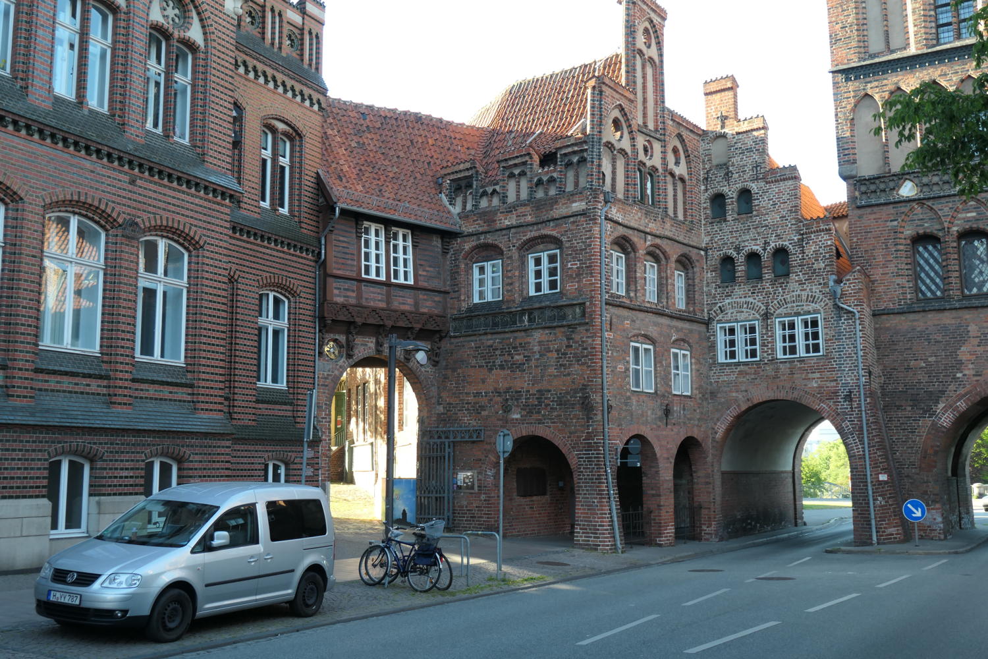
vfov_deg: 35.9
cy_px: 330
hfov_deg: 51.9
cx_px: 494
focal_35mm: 37
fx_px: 1015
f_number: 3.8
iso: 200
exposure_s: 1/125
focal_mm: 13.4
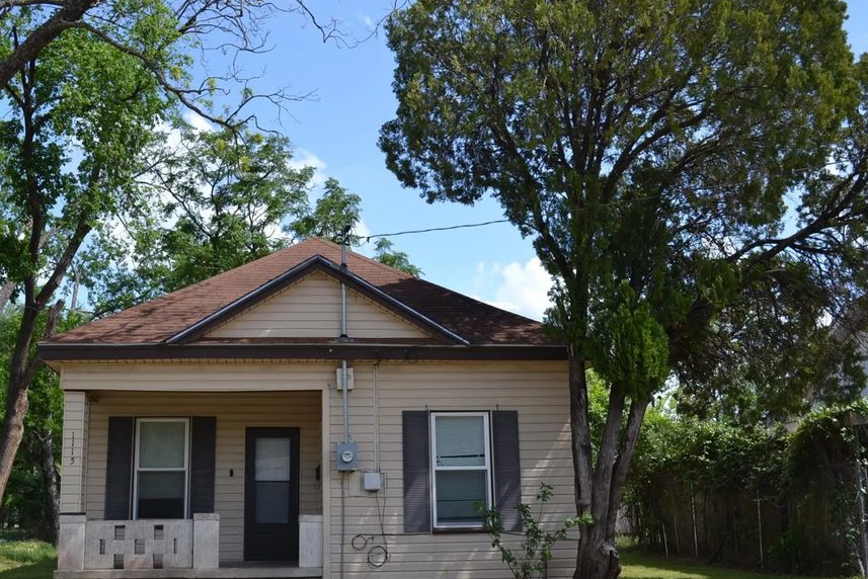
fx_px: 1037
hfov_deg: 45.2
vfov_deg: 31.2
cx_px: 358
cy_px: 318
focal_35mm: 43
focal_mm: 24
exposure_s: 1/200
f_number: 7.1
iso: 100
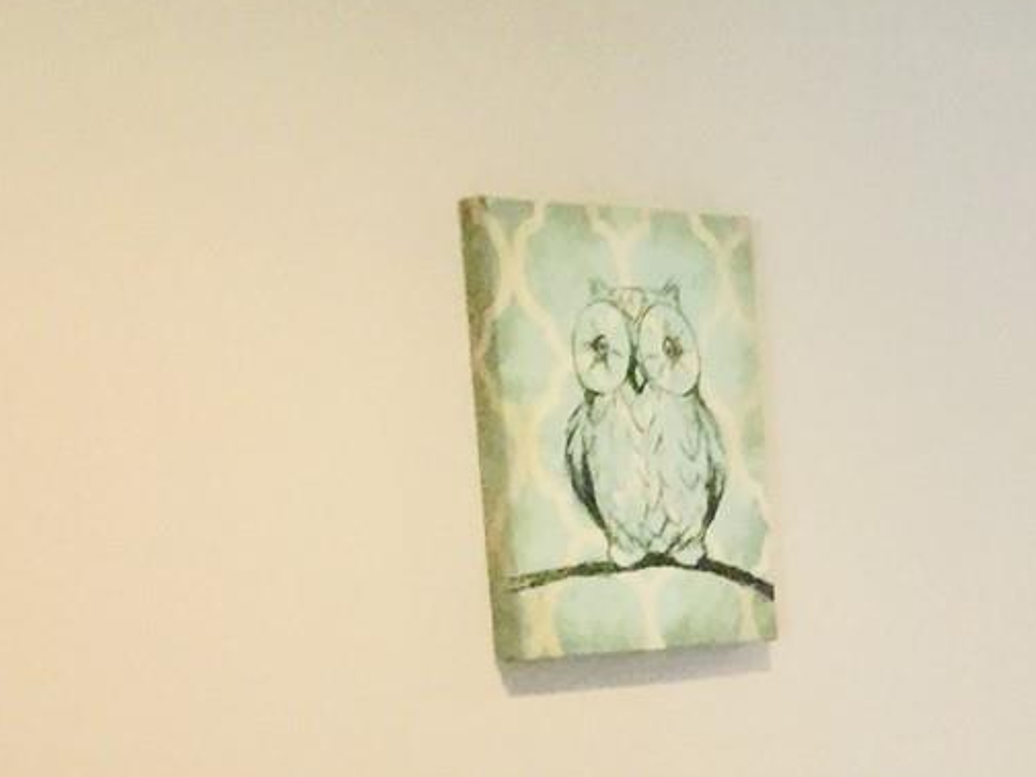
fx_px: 2753
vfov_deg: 15.4
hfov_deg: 19.6
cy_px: 980
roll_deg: +1.2
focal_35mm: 92
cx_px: 1340
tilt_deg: -10.1
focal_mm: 4.15
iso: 80
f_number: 2.2
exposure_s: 1/4
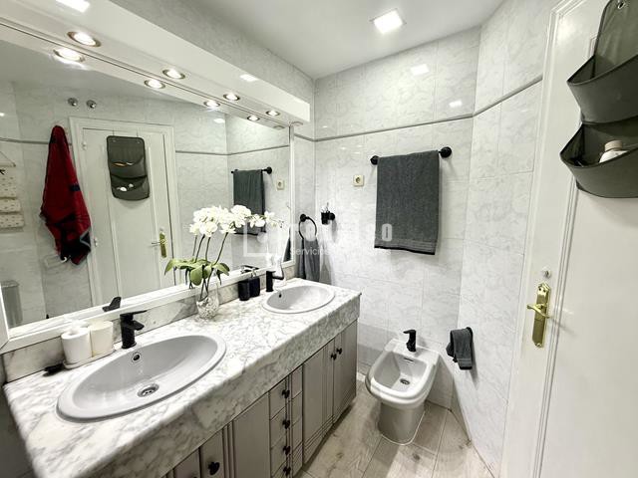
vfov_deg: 85.7
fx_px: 258
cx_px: 319
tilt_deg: -7.6
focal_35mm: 14
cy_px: 239
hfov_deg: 102.1
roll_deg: +1.4
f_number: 2.2
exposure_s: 1/100
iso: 80
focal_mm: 2.22
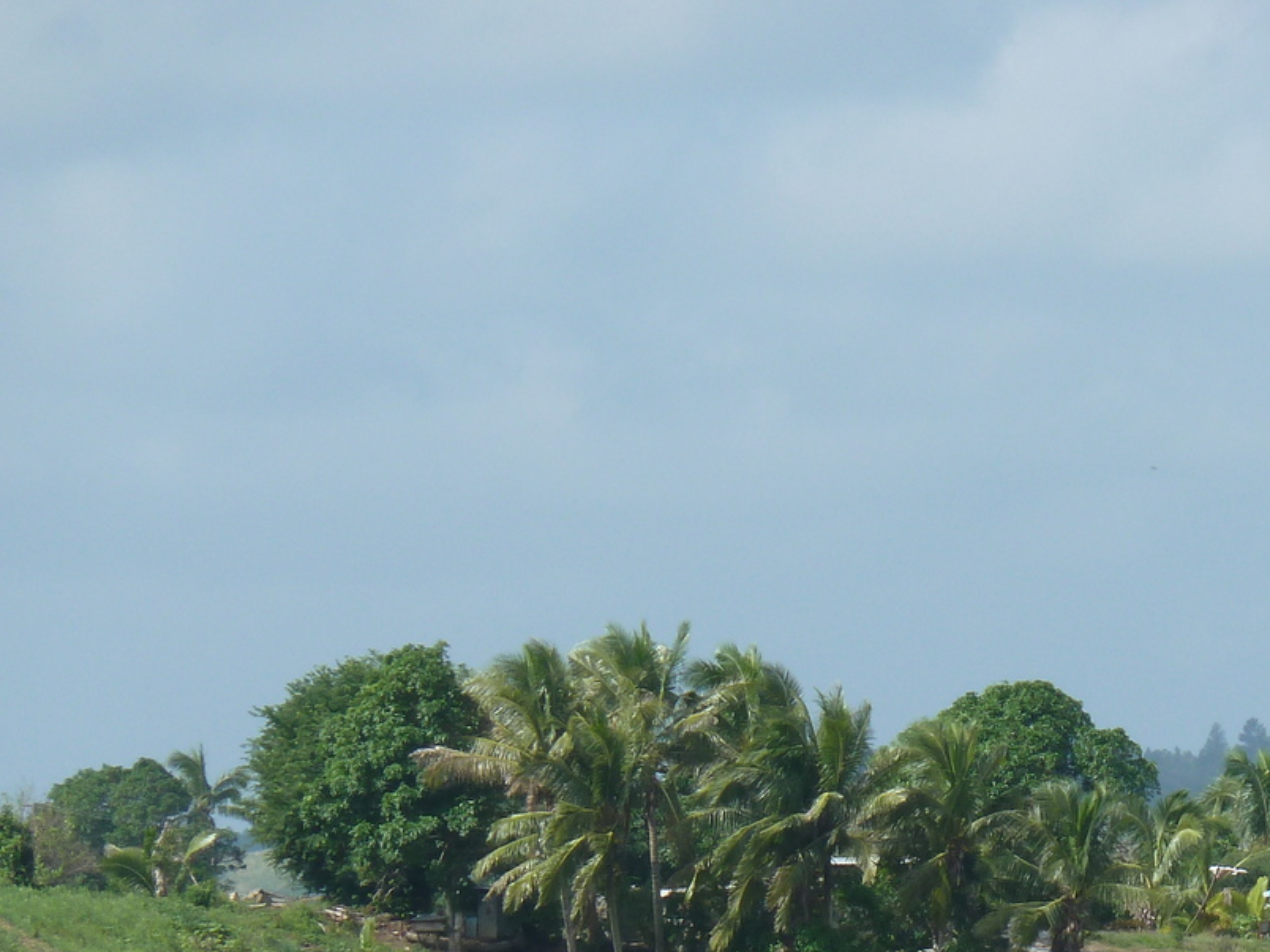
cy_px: 873
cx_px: 1242
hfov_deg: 4.4
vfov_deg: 3.3
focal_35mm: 448
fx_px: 16436
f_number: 5
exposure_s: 1/400
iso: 80
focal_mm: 37
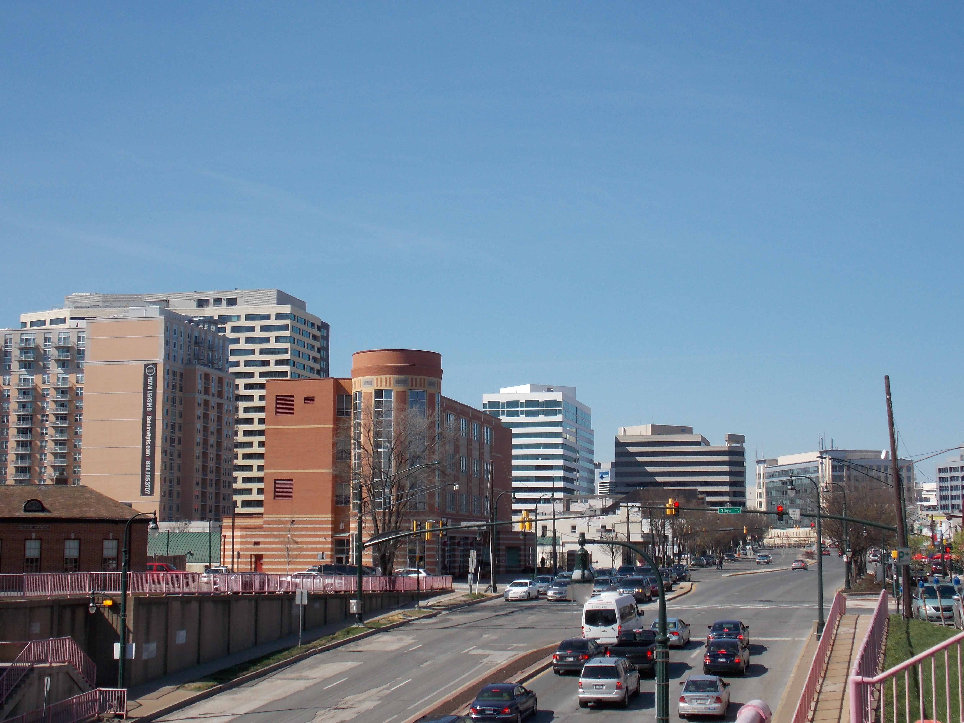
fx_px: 1448
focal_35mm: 52
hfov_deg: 36.8
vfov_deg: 28.0
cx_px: 482
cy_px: 362
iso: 80
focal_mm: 9.3
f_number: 3.9
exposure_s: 1/1000
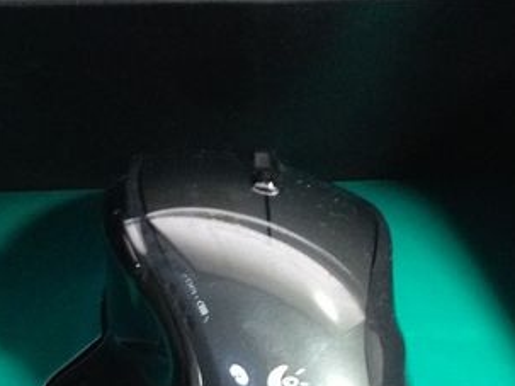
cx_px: 192
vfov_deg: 13.2
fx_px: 1621
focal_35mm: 109
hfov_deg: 18.0
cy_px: 471
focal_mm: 4.13
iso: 250
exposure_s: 1/20
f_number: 2.4
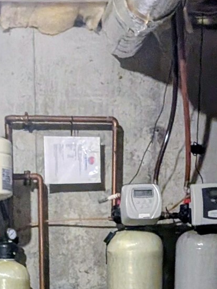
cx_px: 63
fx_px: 560
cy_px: 375
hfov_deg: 21.8
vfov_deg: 25.1
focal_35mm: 67
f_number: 2.2
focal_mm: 2.22
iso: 672
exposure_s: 1/24
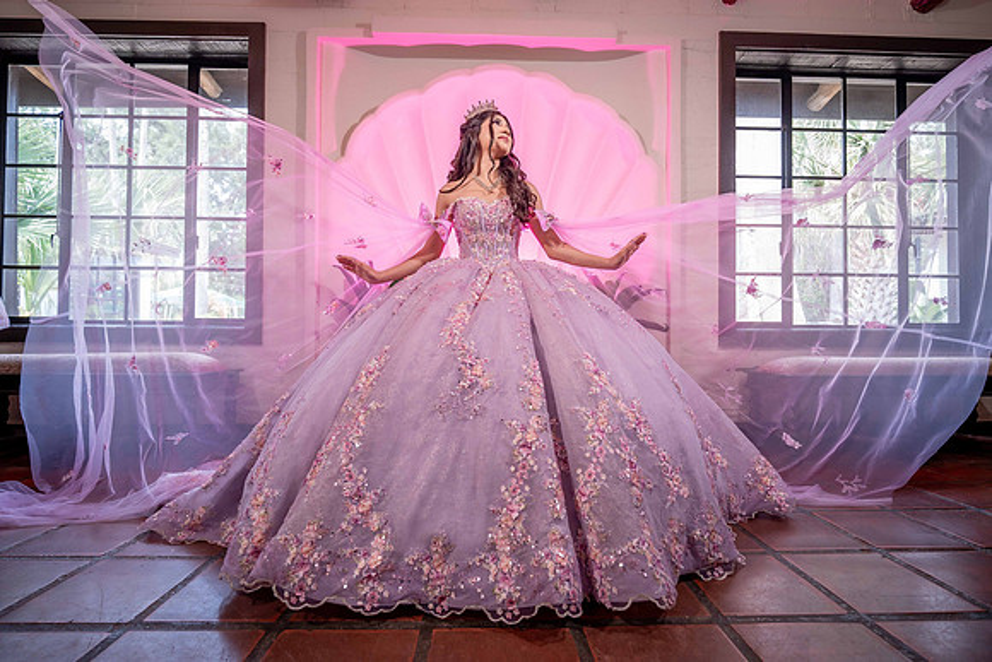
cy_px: 331
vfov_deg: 73.8
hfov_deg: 96.7
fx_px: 441
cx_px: 496
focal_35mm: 16
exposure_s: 1/400
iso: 800
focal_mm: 16
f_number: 2.8
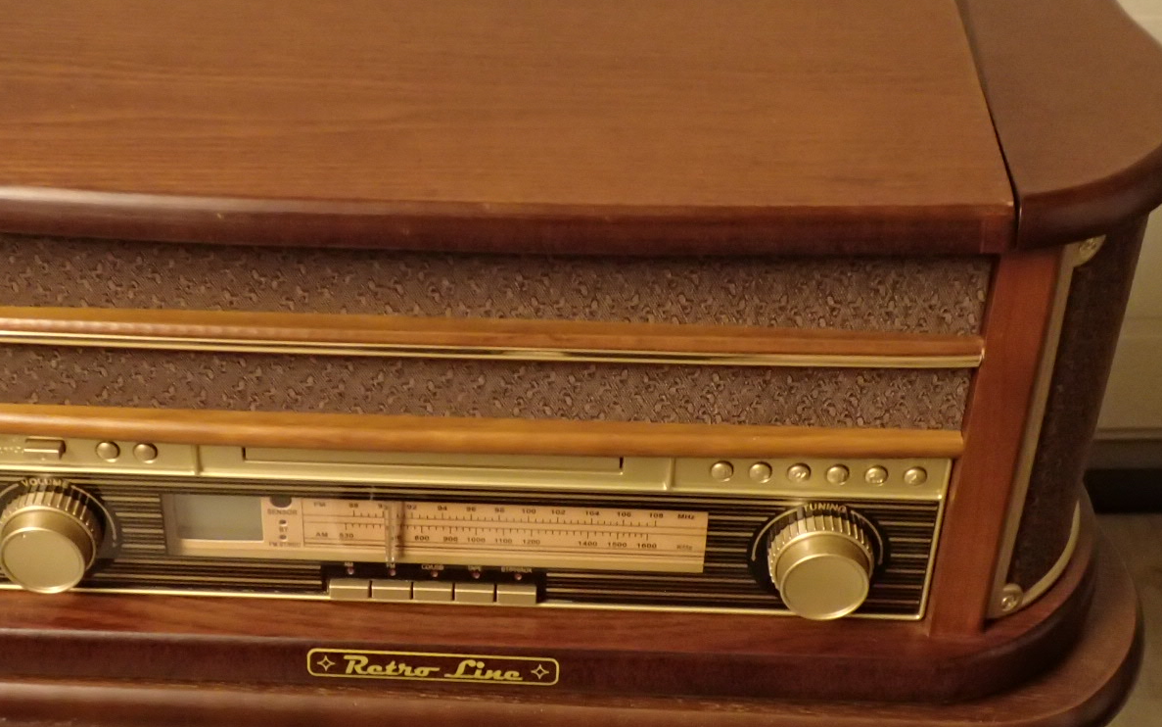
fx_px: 1900
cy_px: 401
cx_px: 462
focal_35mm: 60
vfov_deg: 21.6
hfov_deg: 33.9
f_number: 2.6
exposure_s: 1/25
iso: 800
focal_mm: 6.42
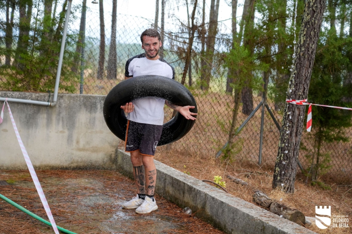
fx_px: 694
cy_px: 117
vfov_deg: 19.2
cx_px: 176
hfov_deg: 28.5
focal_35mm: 71
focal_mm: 70
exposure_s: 1/1600
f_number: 4
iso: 2000
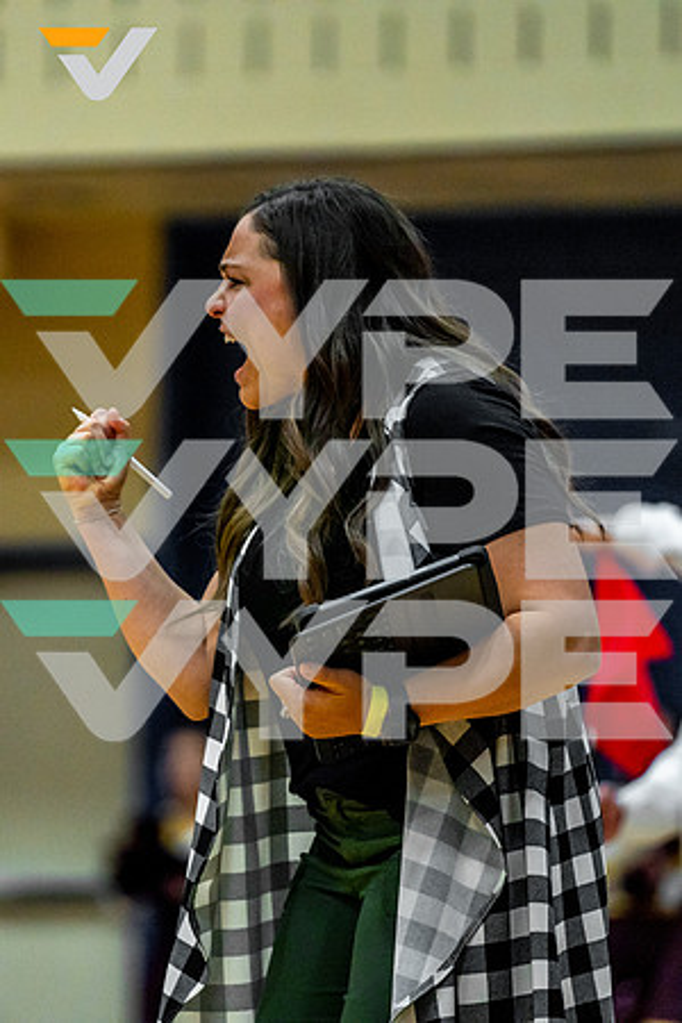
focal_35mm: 300
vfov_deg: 6.9
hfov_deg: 4.6
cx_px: 251
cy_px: 512
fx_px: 8524
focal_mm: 200
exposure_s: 1/1250
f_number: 2.8
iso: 2000
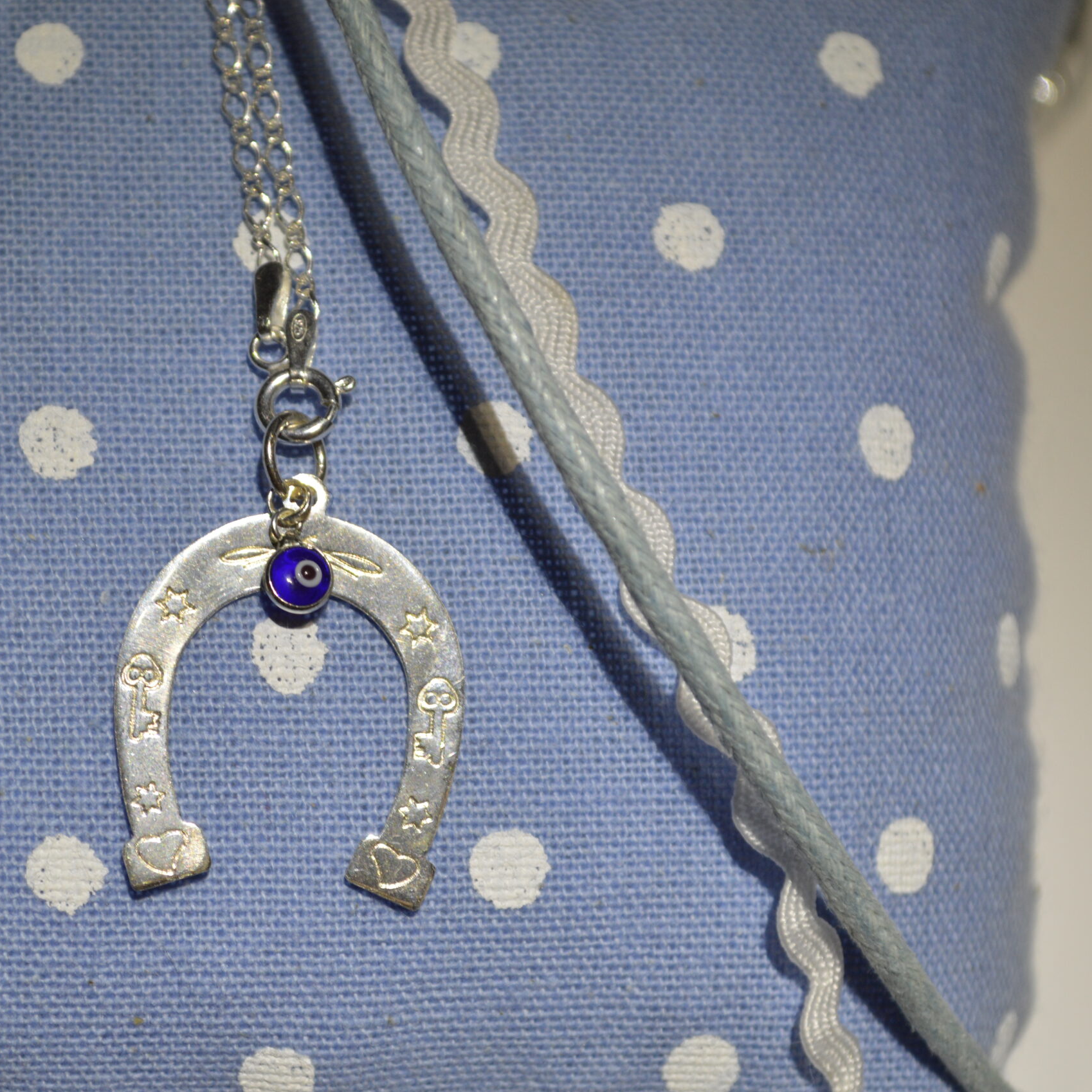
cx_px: 323
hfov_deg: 16.4
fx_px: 3770
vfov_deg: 16.5
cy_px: 547
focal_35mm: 106
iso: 360
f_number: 6.3
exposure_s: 1/160
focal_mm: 55
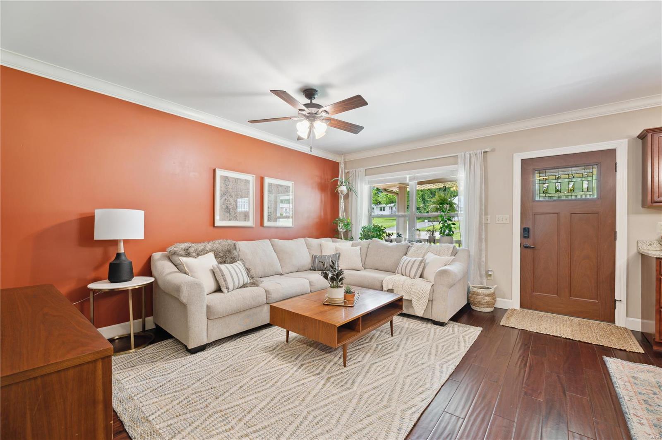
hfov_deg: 104.3
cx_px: 331
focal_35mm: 14
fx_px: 257
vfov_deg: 81.1
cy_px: 220
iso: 200
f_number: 8
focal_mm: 14
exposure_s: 1/3.33
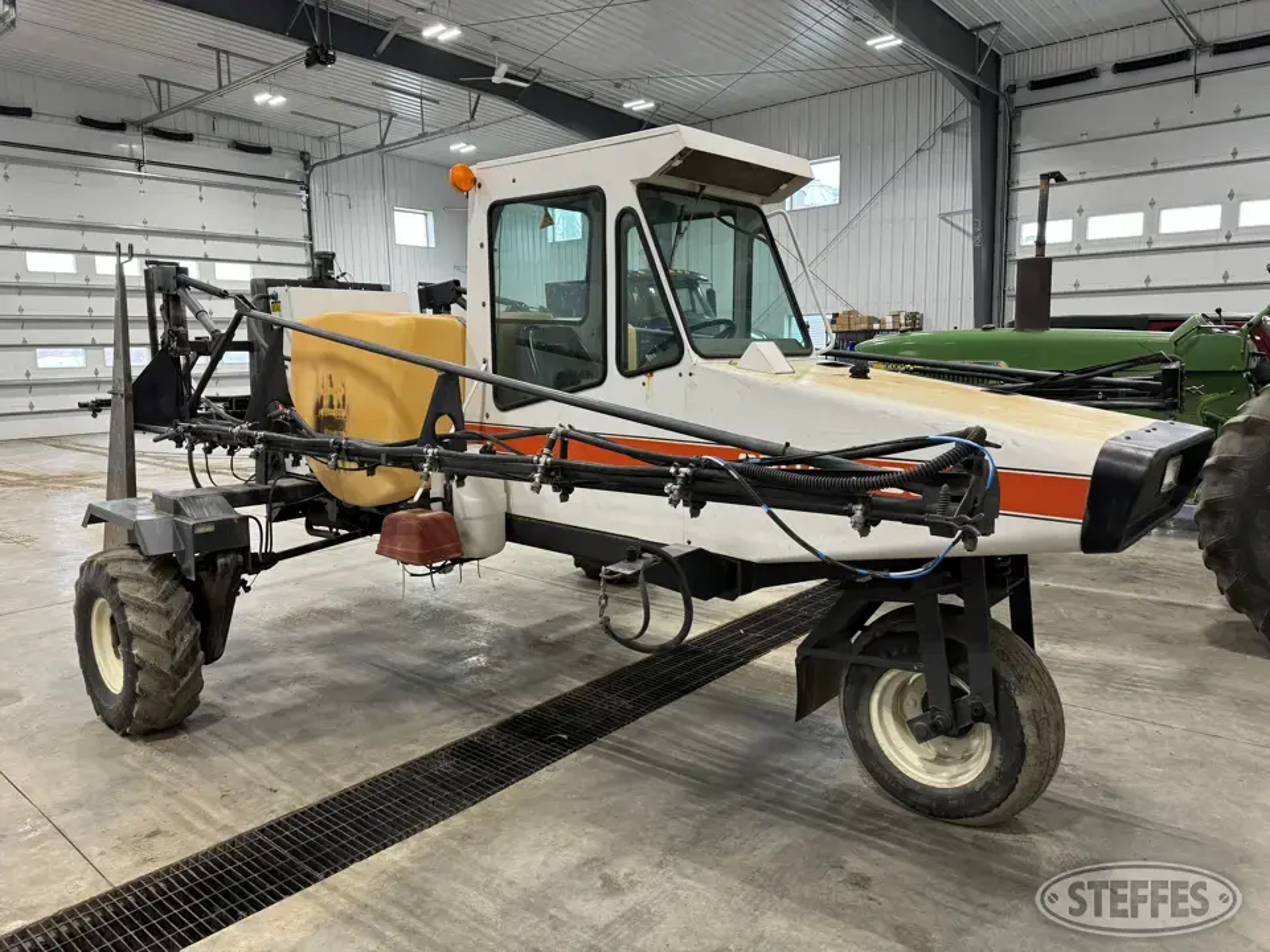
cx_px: 635
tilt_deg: -7.6
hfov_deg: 71.6
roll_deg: +1.5
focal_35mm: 24
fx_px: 881
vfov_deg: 56.8
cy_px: 476
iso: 200
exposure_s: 1/120
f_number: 1.78
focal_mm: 6.86
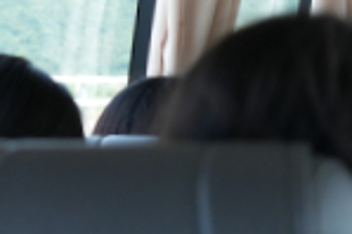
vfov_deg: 8.3
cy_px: 98
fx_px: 1612
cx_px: 695
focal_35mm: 165
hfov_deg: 11.3
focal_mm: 24
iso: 320
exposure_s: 1/500
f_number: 2.8
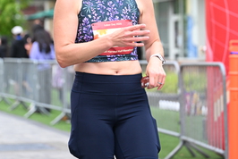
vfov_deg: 8.6
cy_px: -12
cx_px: 107
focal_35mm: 159
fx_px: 1052
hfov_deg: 12.9
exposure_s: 1/1600
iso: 1000
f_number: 2.8
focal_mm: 77
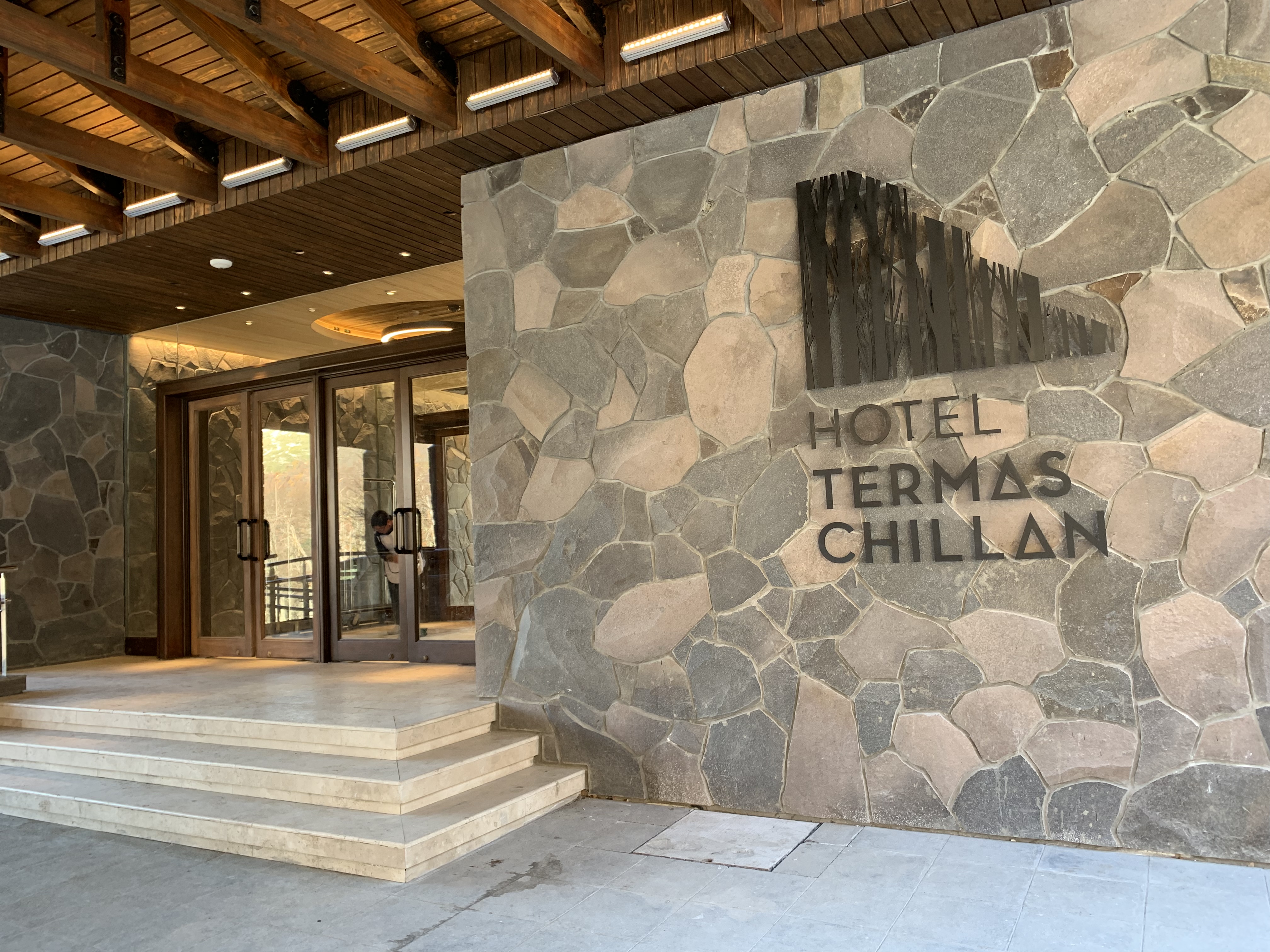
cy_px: 476
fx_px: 954
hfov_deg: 67.3
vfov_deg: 53.1
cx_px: 635
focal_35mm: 26
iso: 100
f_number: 1.8
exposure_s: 1/60
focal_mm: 4.25
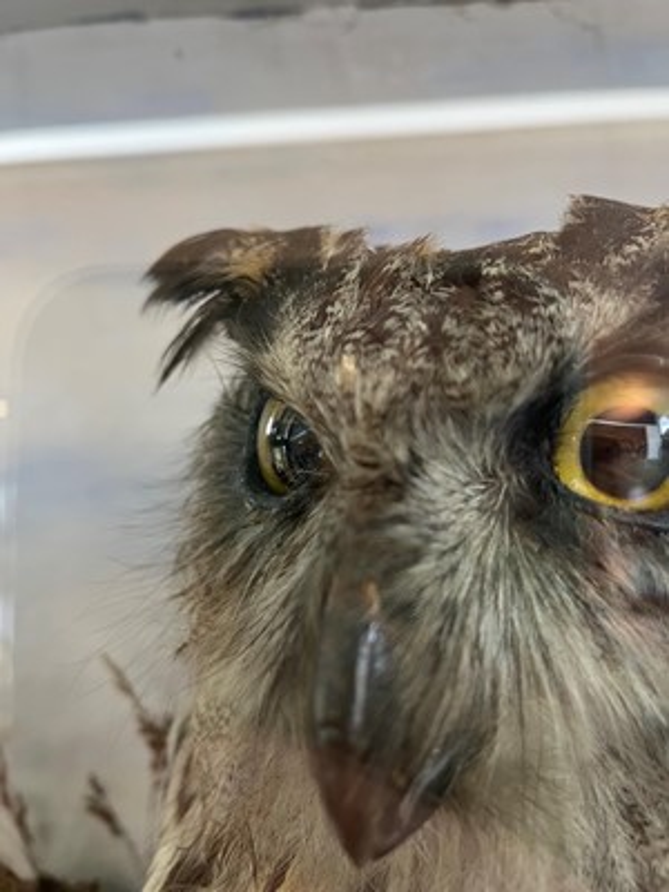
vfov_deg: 67.3
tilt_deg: -0.4
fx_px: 670
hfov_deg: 53.1
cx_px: 334
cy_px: 446
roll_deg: +3.7
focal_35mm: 26
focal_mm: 5.1
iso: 200
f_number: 1.6
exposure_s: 1/50
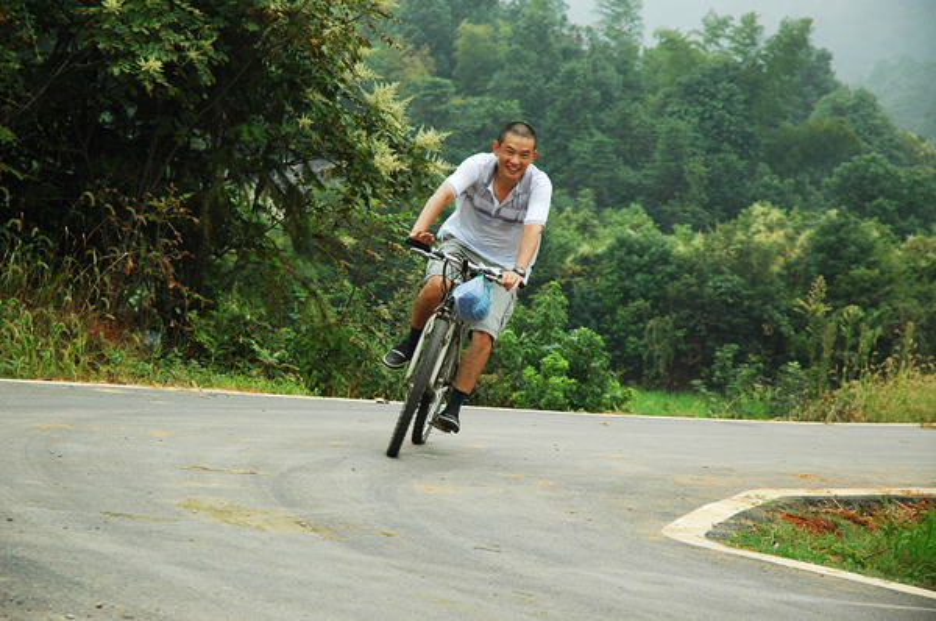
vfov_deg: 13.0
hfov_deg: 19.5
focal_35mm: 105
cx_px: 468
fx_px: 2726
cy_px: 310
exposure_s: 1/250
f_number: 4.5
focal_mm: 70
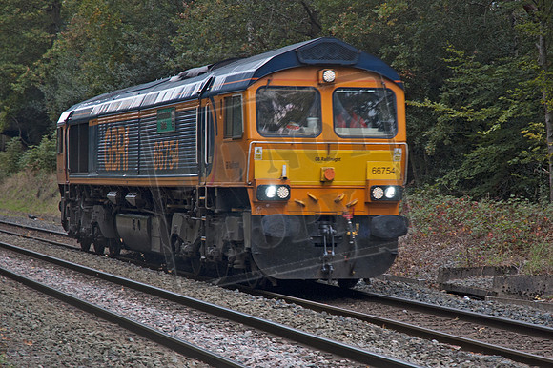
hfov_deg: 19.5
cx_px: 276
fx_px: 1612
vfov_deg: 13.0
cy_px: 184
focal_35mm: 105
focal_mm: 70
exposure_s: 1/160
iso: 400
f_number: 4.5
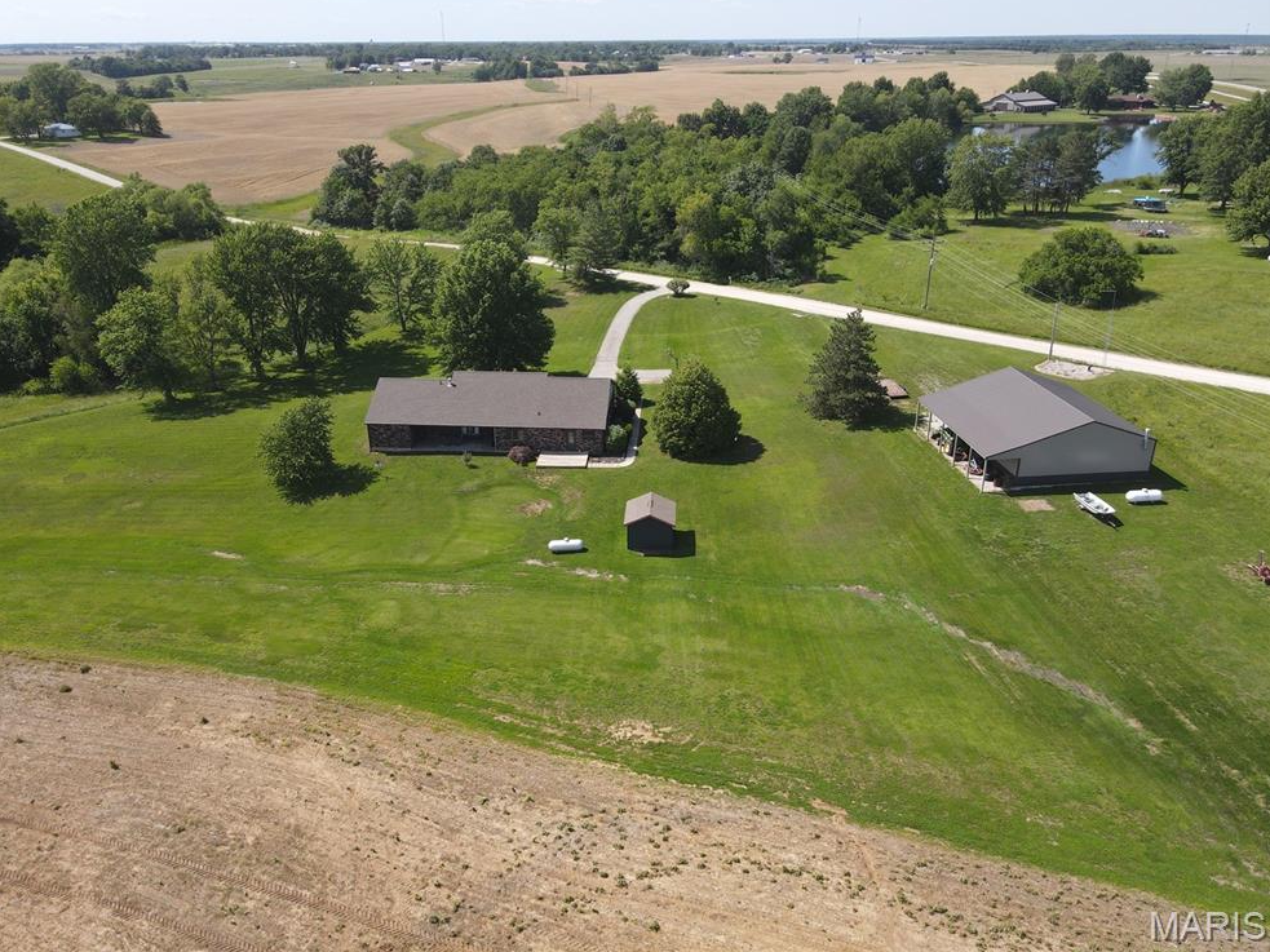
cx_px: 618
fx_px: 917
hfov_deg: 69.4
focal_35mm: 25
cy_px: 457
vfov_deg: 54.9
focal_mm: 4.5
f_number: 2.8
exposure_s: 1/500
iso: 100
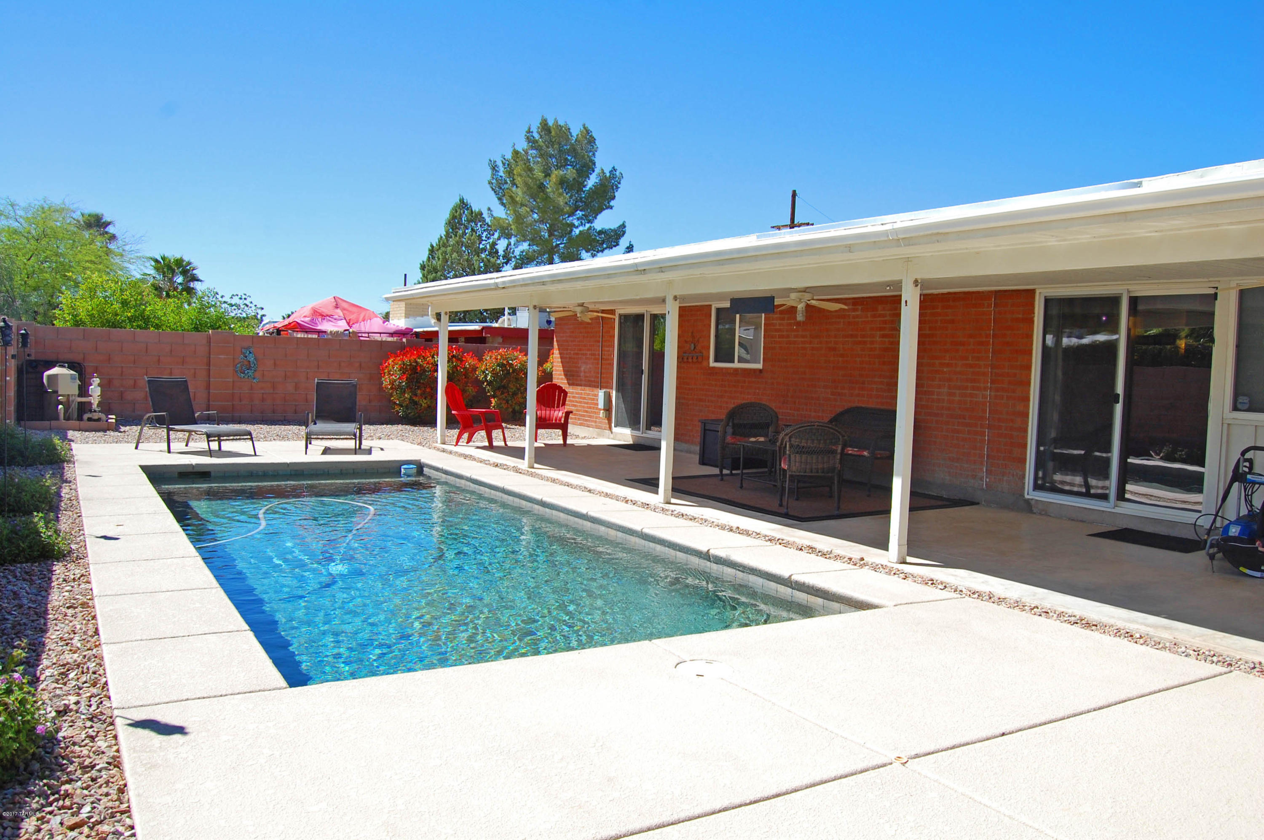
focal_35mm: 27
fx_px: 947
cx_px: 632
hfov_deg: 67.4
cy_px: 420
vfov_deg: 47.8
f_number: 9
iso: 200
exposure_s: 1/320
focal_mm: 18
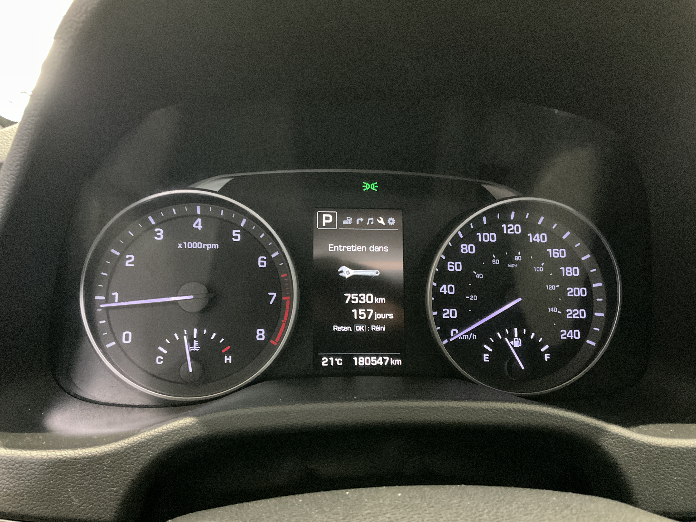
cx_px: 348
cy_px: 261
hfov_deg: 61.7
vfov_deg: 48.2
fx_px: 583
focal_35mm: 29
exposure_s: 1/20
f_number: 1.8
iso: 500
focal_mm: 3
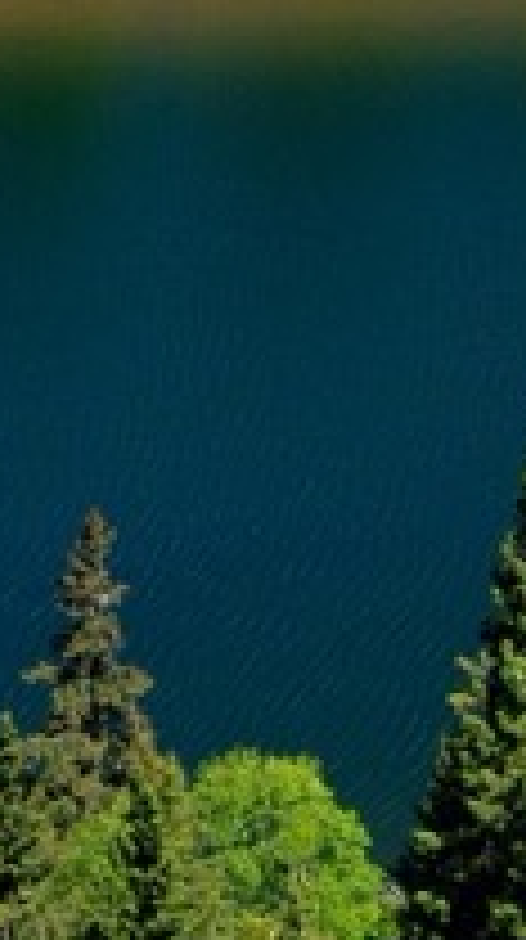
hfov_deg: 4.1
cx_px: 787
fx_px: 7341
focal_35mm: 295
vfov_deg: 7.3
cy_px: -139
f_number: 5.6
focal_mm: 28
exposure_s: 1/200
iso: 250
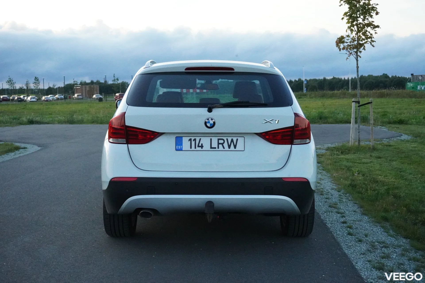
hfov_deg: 36.9
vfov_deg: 25.1
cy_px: 142
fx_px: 637
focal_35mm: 54
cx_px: 212
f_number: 5.6
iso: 6400
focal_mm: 36
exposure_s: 1/4000
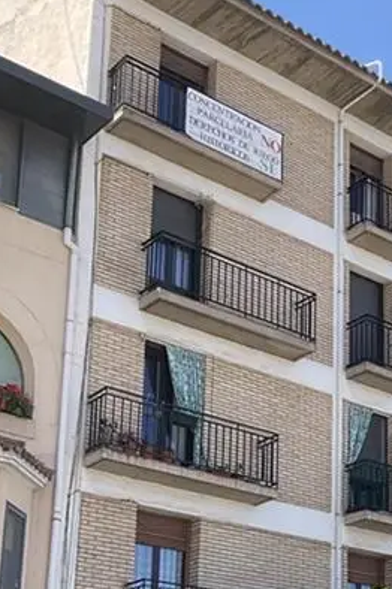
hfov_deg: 19.4
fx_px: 1096
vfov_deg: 28.6
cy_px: 555
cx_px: 433
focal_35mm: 67
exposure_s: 1/1279
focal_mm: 3
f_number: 1.8
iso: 25
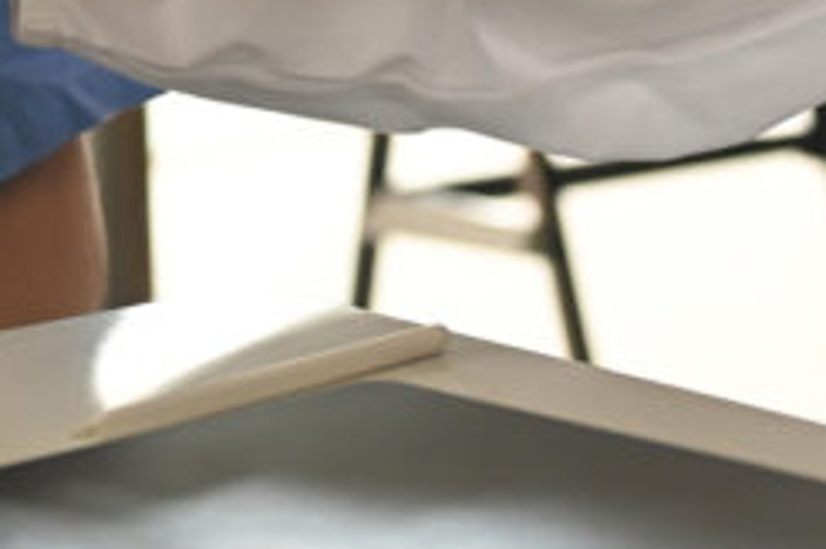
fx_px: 4792
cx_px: 135
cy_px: -594
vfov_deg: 6.4
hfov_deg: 9.8
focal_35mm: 209
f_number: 2.8
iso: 500
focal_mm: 50
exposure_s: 1/250
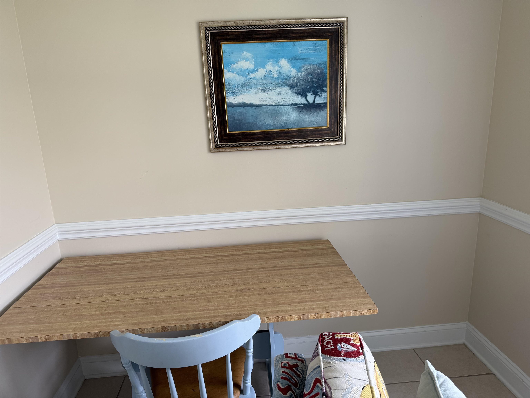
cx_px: 265
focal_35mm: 24
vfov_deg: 56.8
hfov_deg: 71.6
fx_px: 367
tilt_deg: -14.2
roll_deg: +2.7
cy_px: 199
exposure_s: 1/121
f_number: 1.78
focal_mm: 6.76
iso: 100
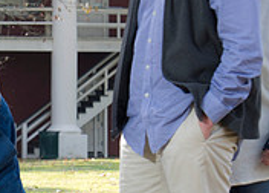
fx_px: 2699
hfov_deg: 5.7
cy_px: 104
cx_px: -29
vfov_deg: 4.1
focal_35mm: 353
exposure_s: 1/100
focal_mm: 95
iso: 160
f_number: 6.3
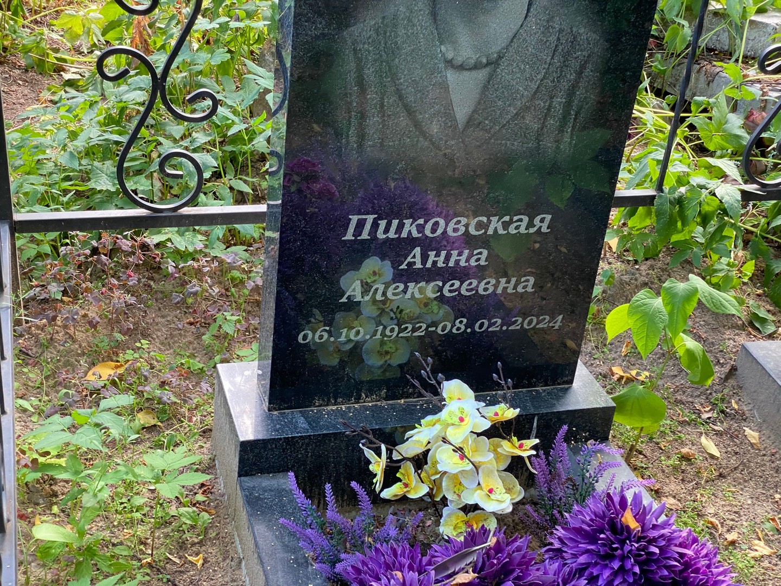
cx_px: 390
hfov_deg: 36.8
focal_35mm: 52
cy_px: 293
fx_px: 1173
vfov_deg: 28.0
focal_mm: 6
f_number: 2
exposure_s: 1/122
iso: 100
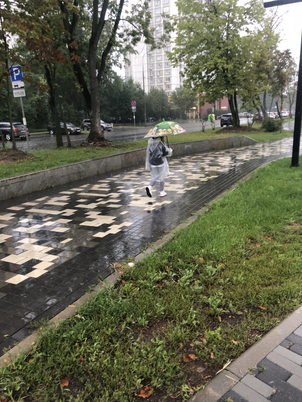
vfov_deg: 63.4
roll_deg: +2.3
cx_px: 151
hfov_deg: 49.7
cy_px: 201
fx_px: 326
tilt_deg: -11.8
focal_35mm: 28
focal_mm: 4
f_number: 1.8
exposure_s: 1/30
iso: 40
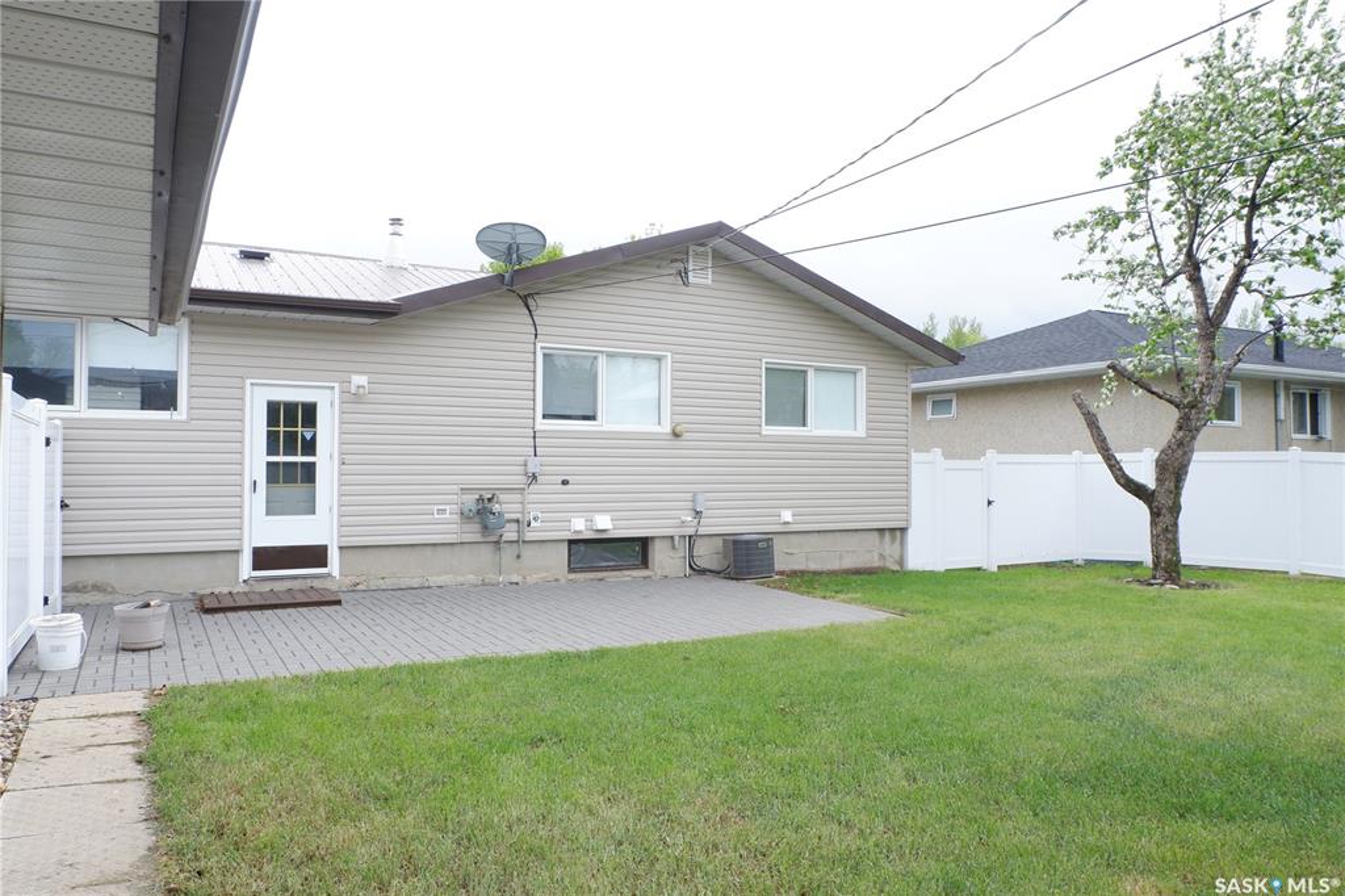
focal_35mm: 24
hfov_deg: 73.8
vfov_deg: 53.1
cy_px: 448
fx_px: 896
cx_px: 672
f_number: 8
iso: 200
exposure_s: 1/140
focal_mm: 16
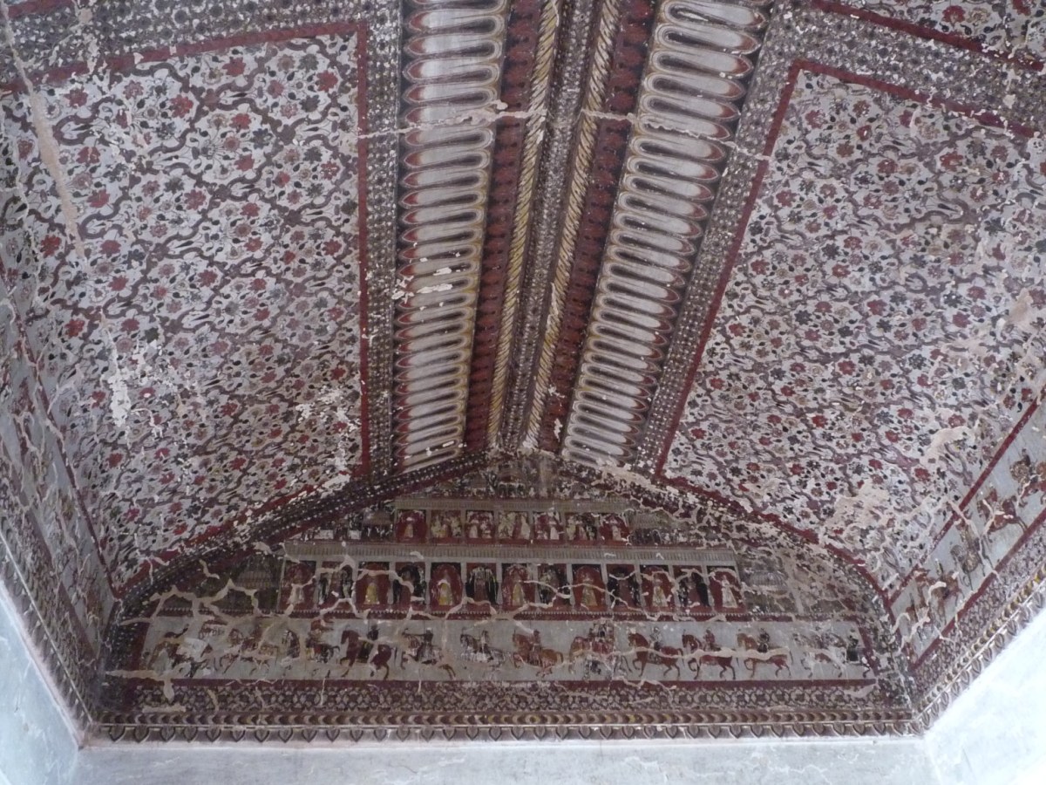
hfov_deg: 58.4
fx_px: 937
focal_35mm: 31
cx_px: 523
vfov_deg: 45.4
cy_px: 392
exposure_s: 1/13
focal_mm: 4.5
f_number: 2.8
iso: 400
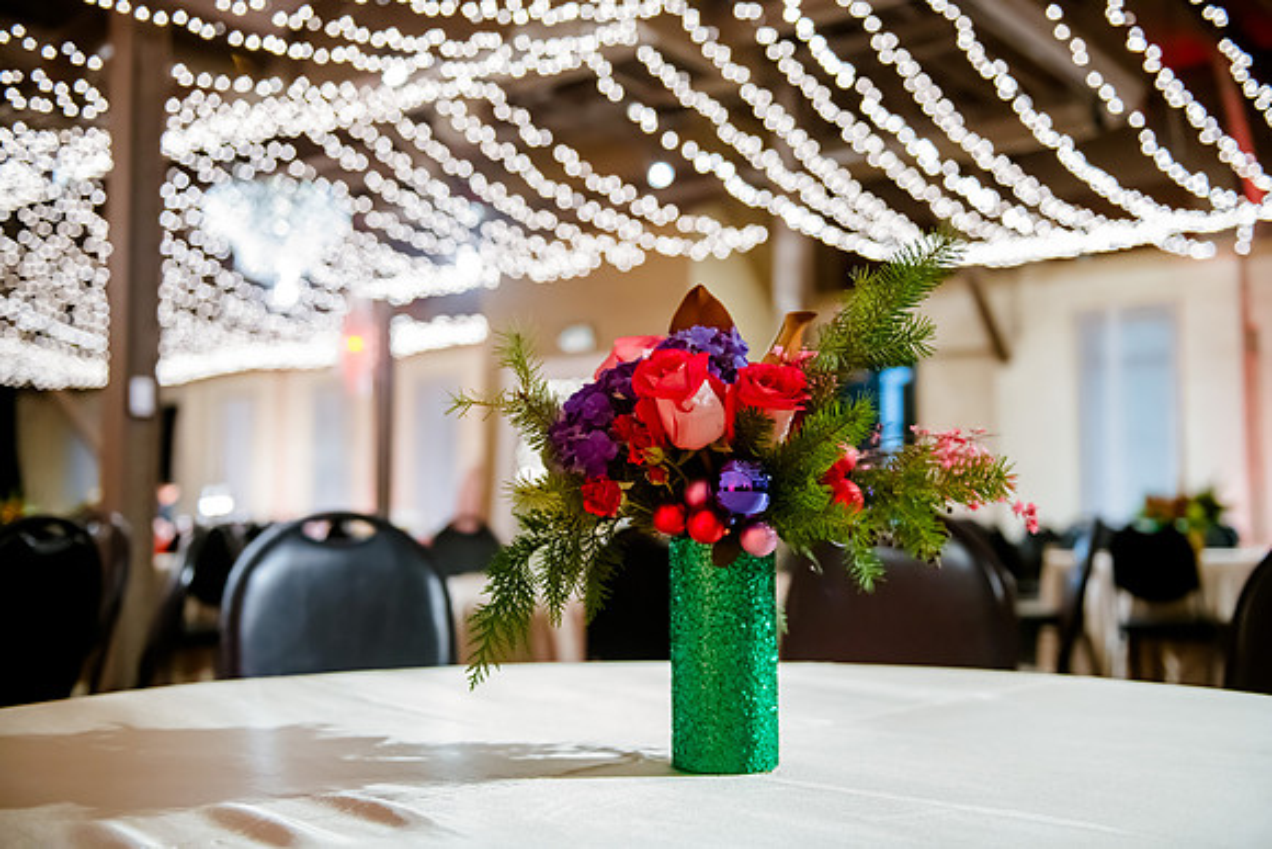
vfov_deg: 34.8
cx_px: 636
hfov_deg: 50.3
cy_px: 424
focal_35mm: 38
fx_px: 1354
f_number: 2.8
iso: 4000
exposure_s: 1/80
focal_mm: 38
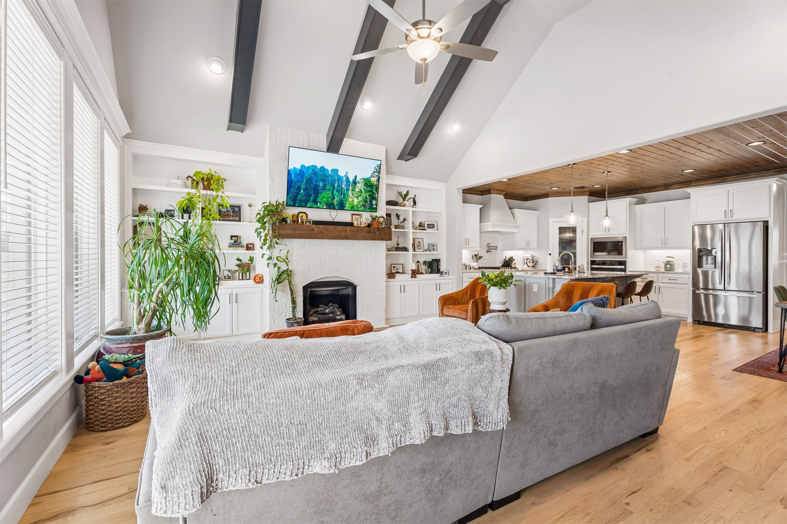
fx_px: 350
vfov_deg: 73.7
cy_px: 262
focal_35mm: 16
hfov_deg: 96.7
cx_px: 394
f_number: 10
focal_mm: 16
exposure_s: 1/8
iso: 200
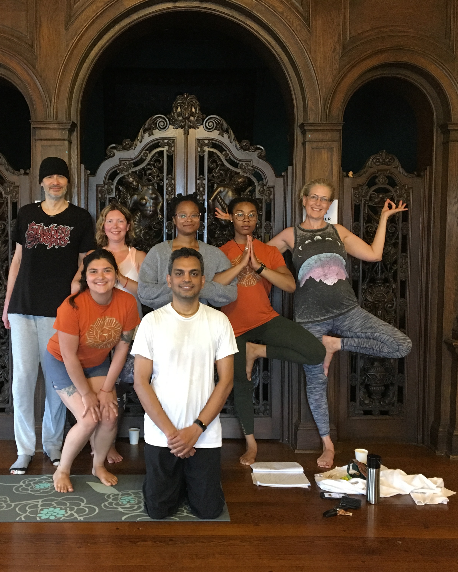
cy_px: 287
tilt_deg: -2.2
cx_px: 178
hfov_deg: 39.0
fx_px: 644
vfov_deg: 47.9
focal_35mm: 38
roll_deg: +0.2
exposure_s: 1/20
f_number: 2.2
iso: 200
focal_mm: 4.15
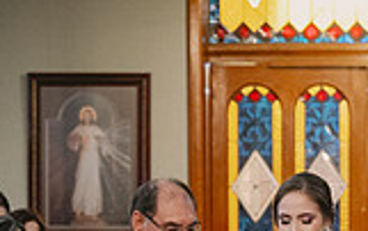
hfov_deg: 6.7
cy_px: 404
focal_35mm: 312
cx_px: 294
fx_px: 3132
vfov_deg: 4.2
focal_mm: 70
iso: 2000
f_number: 2.8
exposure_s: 1/250
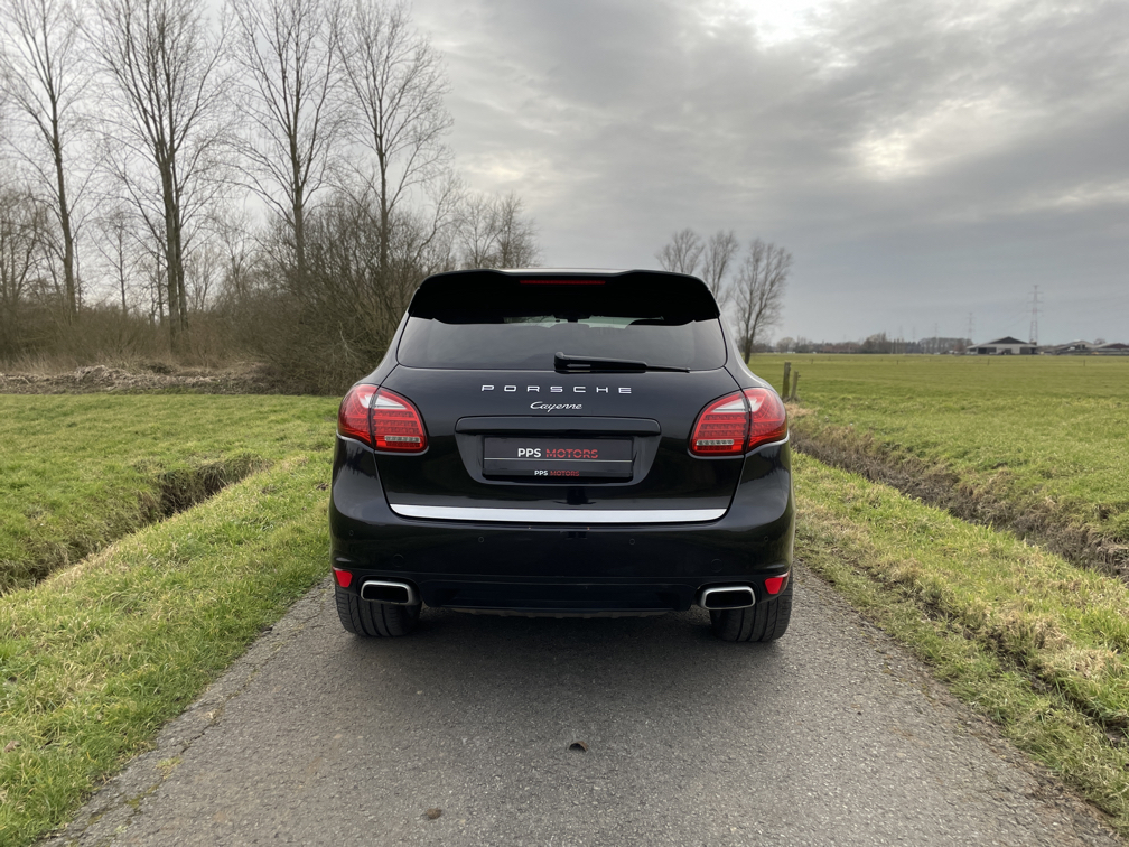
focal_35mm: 26
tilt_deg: -3.7
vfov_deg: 53.1
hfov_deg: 67.3
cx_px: 564
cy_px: 424
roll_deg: -0.4
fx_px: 848
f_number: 1.6
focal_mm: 4.2
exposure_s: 1/1304
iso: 32
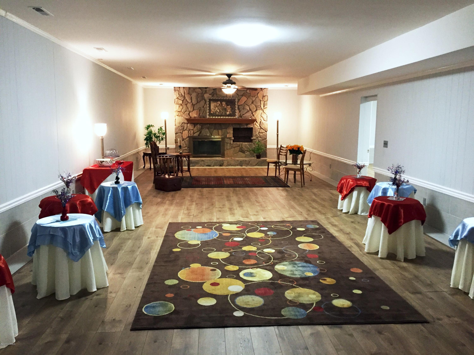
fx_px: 397
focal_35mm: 29
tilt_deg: -6.9
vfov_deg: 48.2
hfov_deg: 61.7
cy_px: 178
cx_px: 237
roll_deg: -0.8
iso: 200
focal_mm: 4.15
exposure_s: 1/30
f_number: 2.2
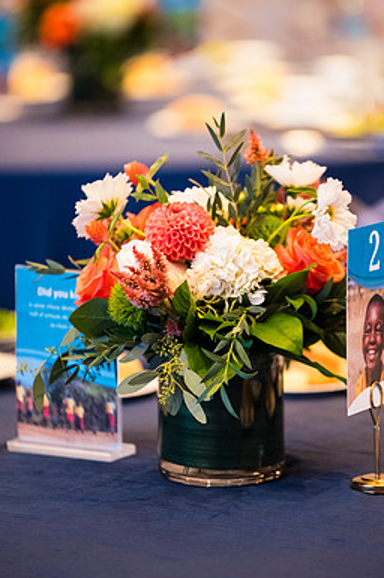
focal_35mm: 234
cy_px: 285
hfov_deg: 5.9
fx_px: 3750
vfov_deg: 8.8
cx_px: 194
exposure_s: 1/125
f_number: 2.8
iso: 6400
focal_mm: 200
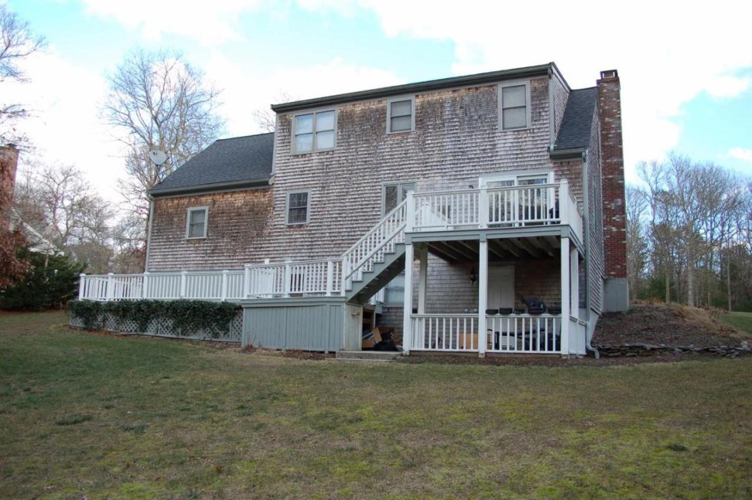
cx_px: 376
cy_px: 250
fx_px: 626
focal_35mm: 30
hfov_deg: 62.0
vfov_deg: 43.5
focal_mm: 20
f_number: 5.6
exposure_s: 1/125
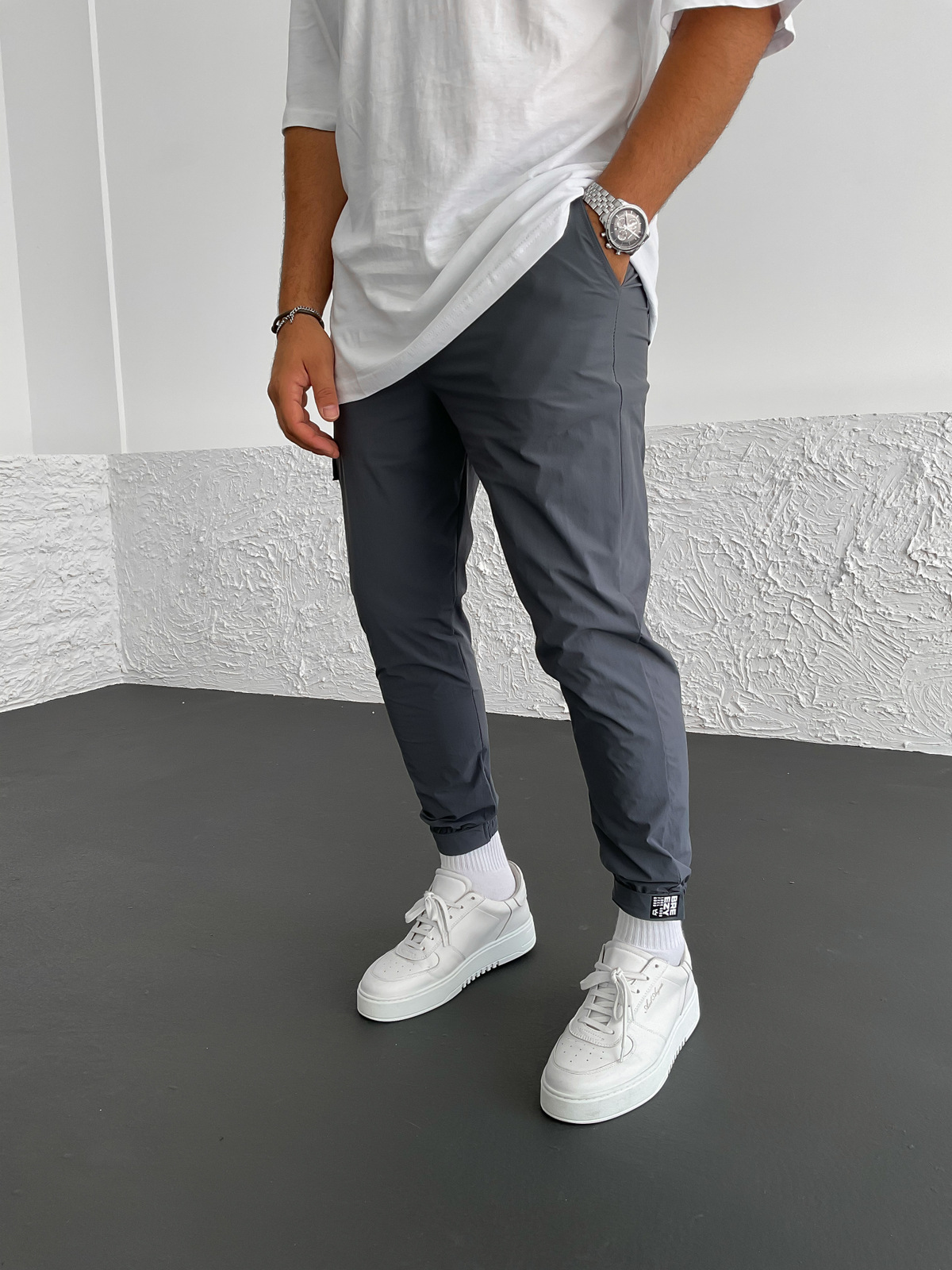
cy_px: 635
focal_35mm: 29
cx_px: 476
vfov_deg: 61.7
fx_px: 1063
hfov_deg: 48.2
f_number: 1.8
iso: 32
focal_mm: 3
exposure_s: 1/120
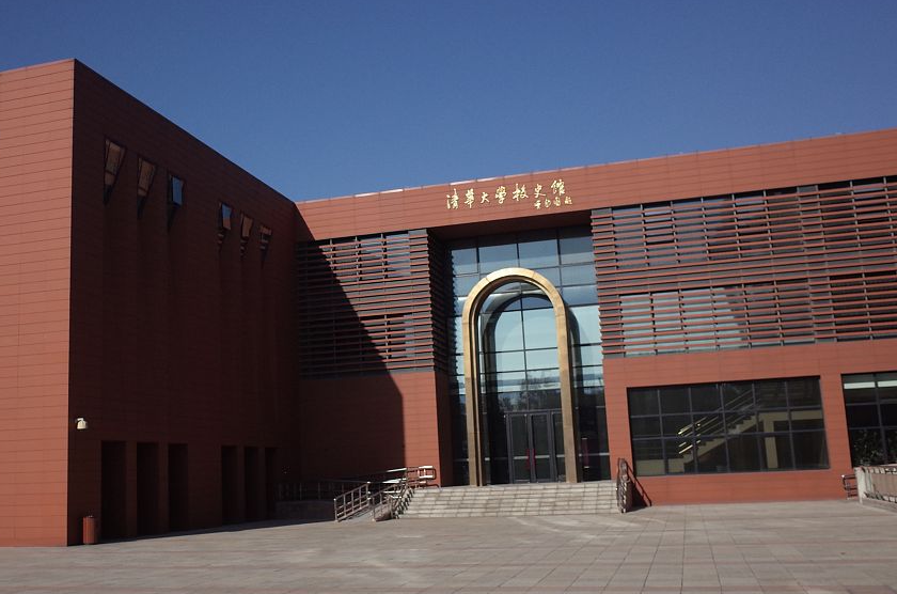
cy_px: 292
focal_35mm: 40
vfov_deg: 33.2
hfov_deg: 48.3
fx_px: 994
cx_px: 367
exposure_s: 1/2000
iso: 400
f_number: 3.5
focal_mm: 18.3
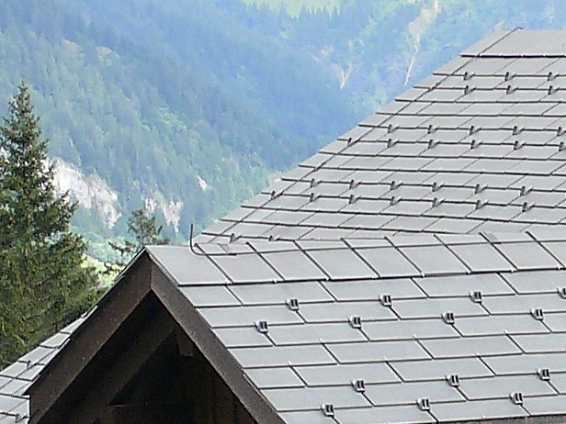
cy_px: 813
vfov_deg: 6.0
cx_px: 789
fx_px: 3973
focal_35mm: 243
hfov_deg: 8.0
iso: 100
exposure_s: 1/125
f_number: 4
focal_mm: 8.7
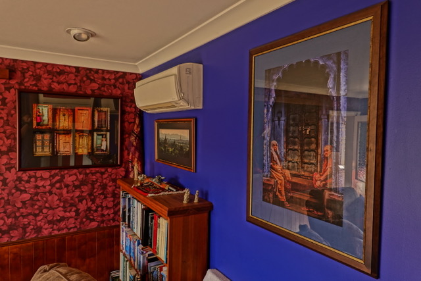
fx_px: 281
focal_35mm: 24
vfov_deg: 53.2
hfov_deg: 73.7
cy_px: 140
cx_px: 210
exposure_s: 1/13
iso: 200
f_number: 4
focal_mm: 9
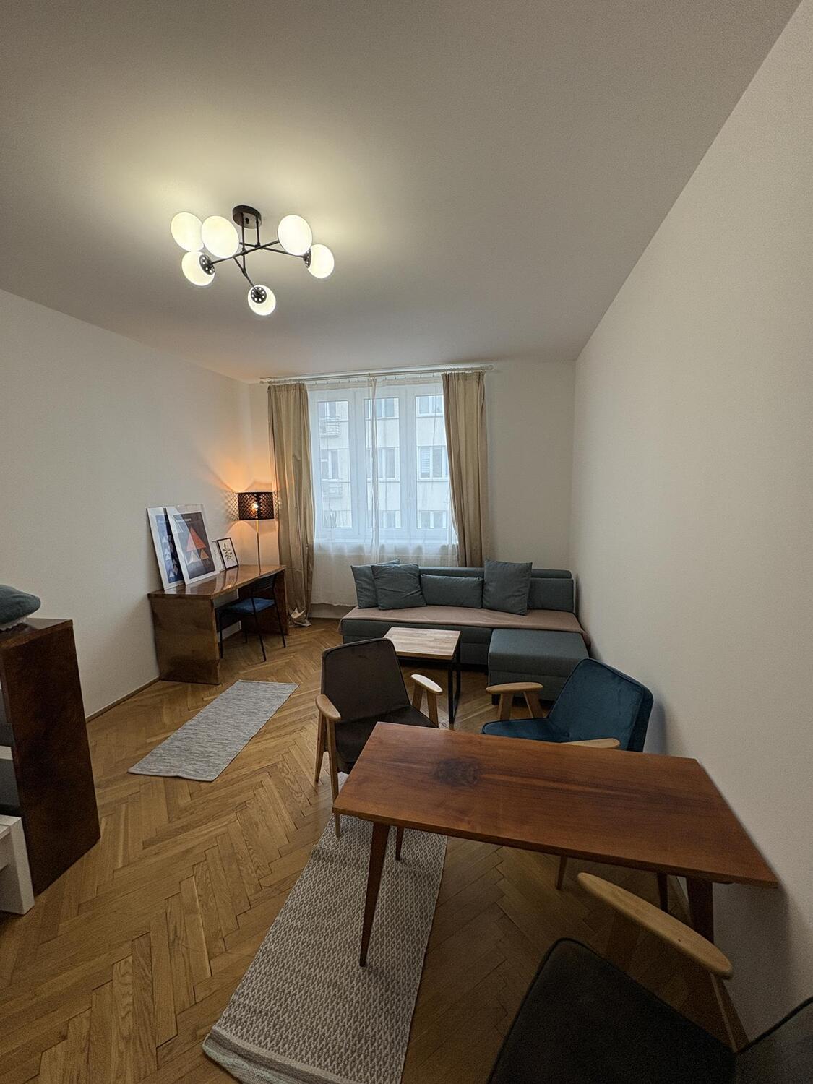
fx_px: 438
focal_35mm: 14
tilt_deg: -6.8
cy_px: 542
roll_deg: +1.6
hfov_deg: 85.7
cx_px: 406
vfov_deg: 102.1
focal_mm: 2.22
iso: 125
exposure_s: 1/99
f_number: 2.2
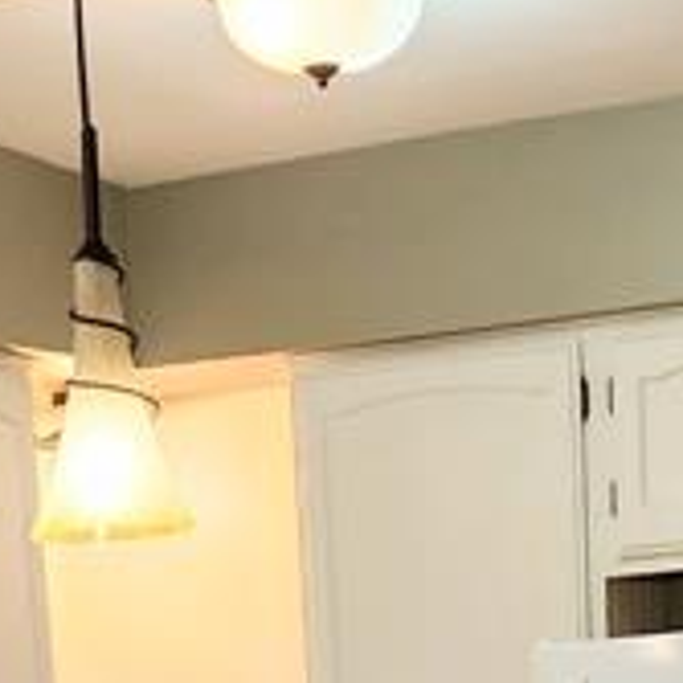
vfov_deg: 12.5
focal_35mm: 125
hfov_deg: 13.9
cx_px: 262
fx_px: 2790
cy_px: 1292
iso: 250
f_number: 1.8
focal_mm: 6.4
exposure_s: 1/120
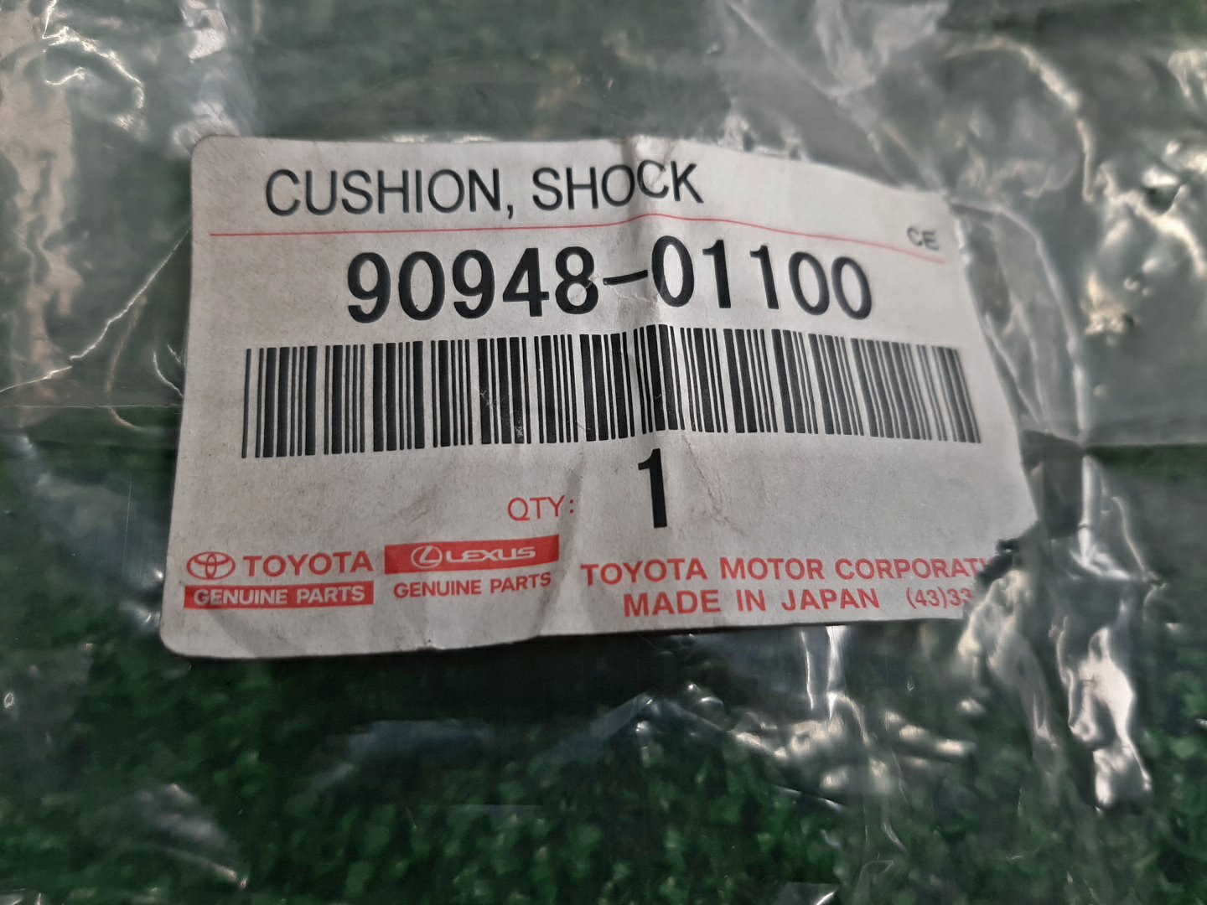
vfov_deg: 53.1
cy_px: 452
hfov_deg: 67.3
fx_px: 907
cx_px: 604
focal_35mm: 26
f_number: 1.7
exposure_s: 1/100
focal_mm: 3.93
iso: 59
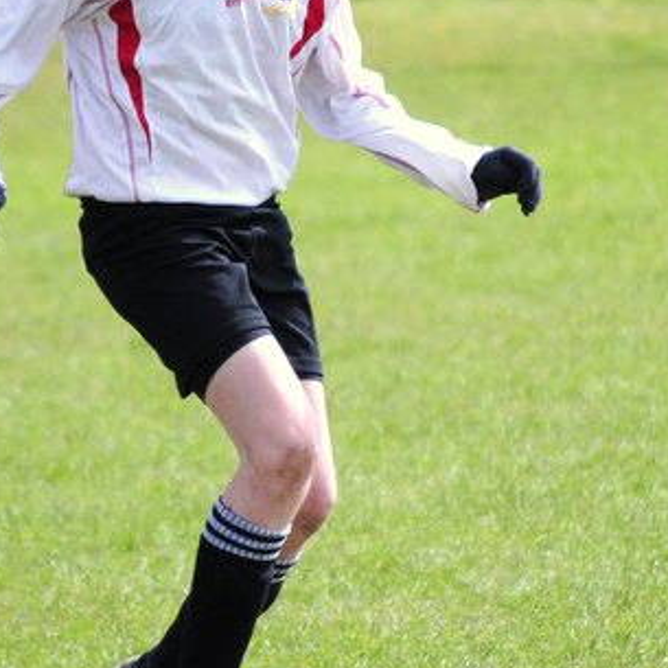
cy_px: 274
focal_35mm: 669
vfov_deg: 2.6
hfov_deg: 2.6
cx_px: -46
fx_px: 14606
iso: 500
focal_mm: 200
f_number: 5.6
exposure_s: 1/1600
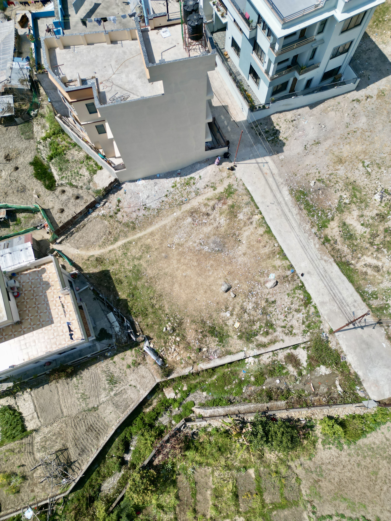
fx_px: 361
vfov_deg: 71.6
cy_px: 260
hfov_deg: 56.8
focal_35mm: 24
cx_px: 196
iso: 140
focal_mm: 6.72
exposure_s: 1/4000
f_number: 1.7
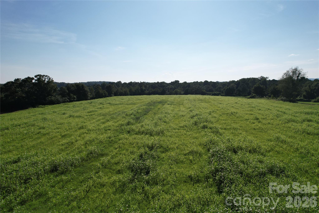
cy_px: 106
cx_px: 160
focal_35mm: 22
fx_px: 195
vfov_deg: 57.2
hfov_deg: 78.6
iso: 100
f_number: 2.8
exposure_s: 1/4000
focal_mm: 8.38
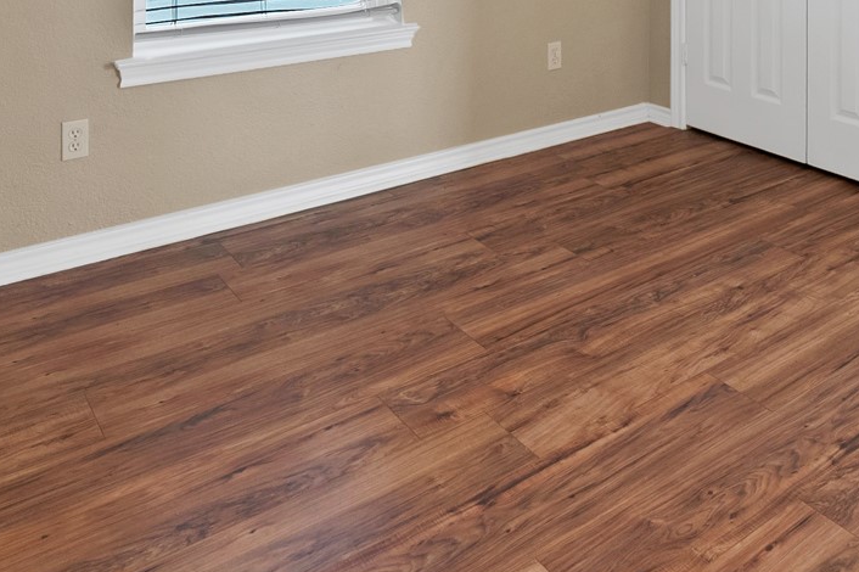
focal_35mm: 34
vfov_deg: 30.8
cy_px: -164
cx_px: 563
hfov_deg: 54.8
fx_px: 811
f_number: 9
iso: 640
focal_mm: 12
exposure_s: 1/2
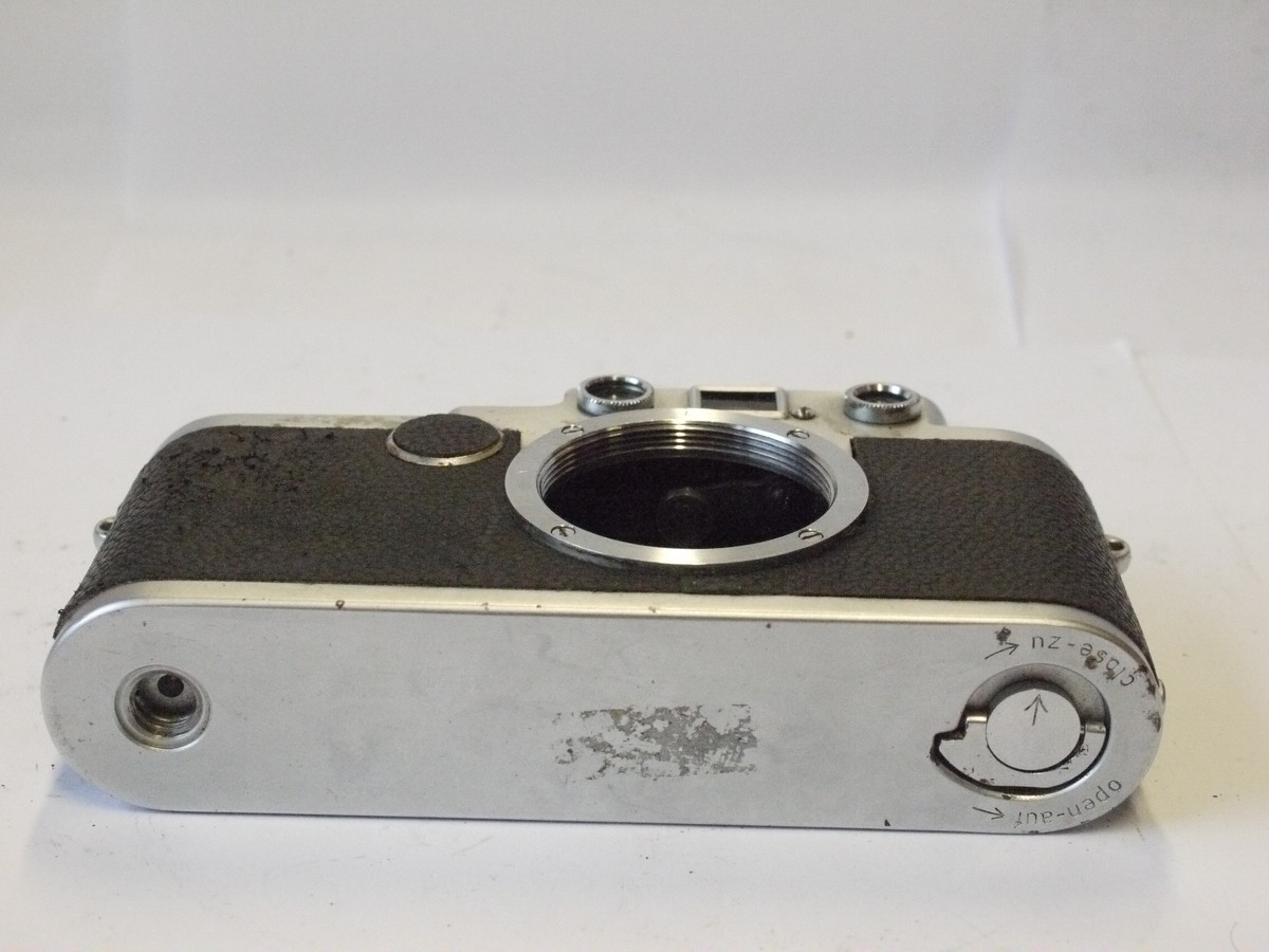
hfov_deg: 32.2
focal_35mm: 60
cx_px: 634
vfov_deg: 24.4
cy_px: 476
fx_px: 2200
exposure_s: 1/250
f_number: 8
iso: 3200
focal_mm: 30
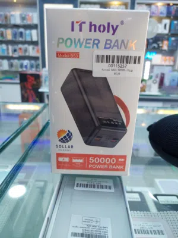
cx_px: 89
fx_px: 165
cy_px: 119
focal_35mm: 24
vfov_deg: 71.6
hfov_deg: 56.8
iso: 100
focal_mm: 5.23
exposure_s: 1/100
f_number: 1.8
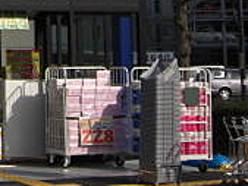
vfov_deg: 9.8
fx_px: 1032
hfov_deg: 12.6
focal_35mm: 144
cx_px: -179
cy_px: -136
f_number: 8
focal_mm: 7.9
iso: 80
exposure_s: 1/250
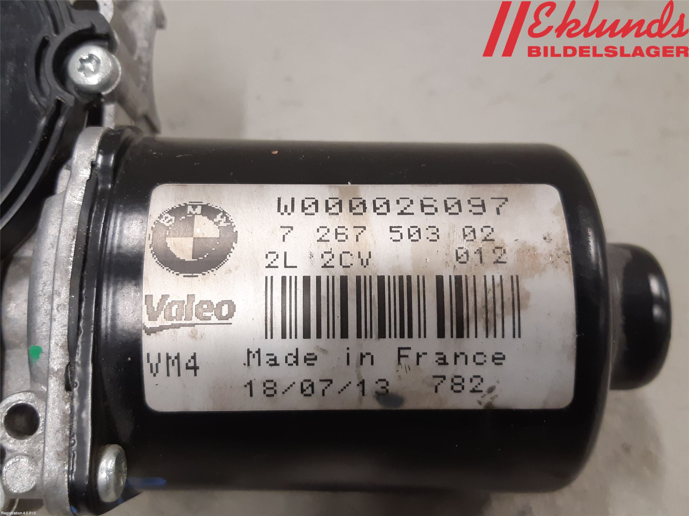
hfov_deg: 67.3
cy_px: 258
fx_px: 518
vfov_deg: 53.1
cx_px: 344
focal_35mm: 26
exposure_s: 1/50
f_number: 1.7
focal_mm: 3.93
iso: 125
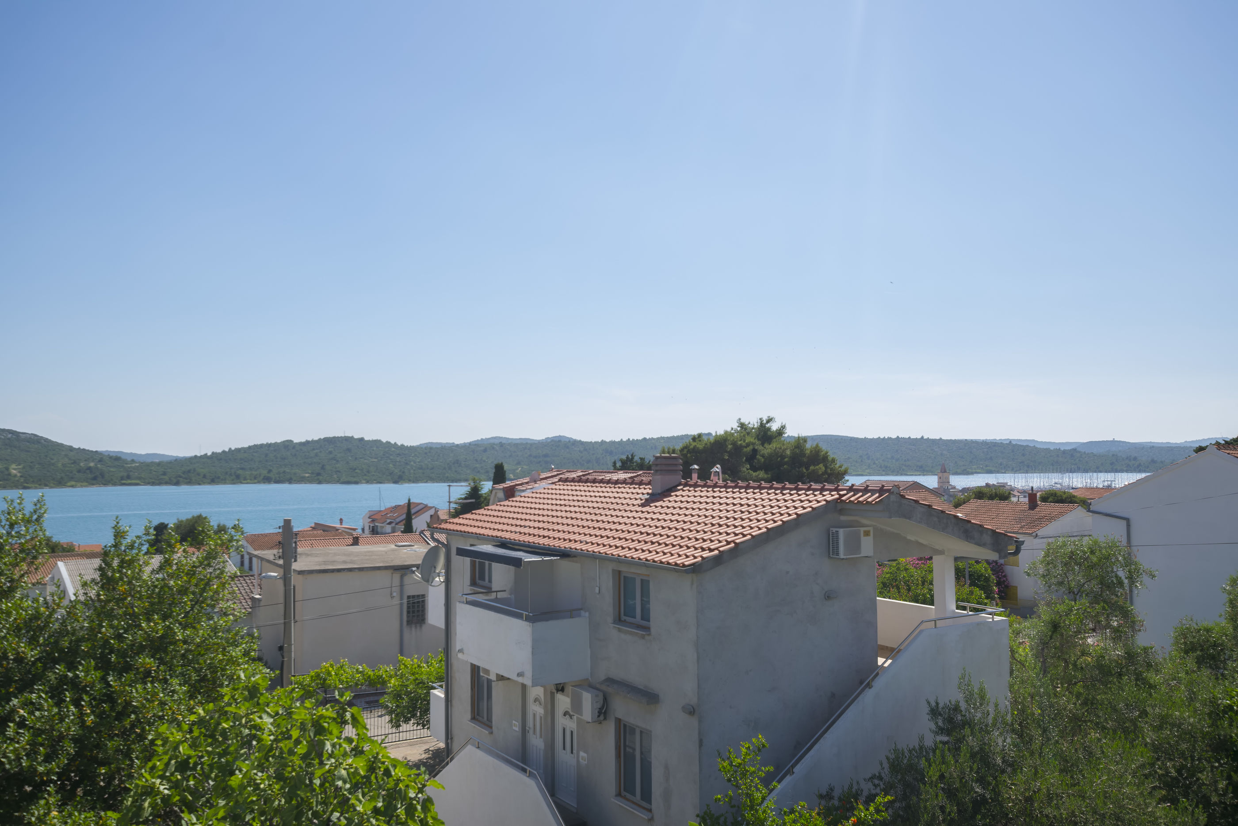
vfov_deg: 43.6
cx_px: 619
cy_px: 413
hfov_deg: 61.9
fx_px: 1032
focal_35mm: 30
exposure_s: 1/250
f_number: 7.1
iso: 100
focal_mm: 20
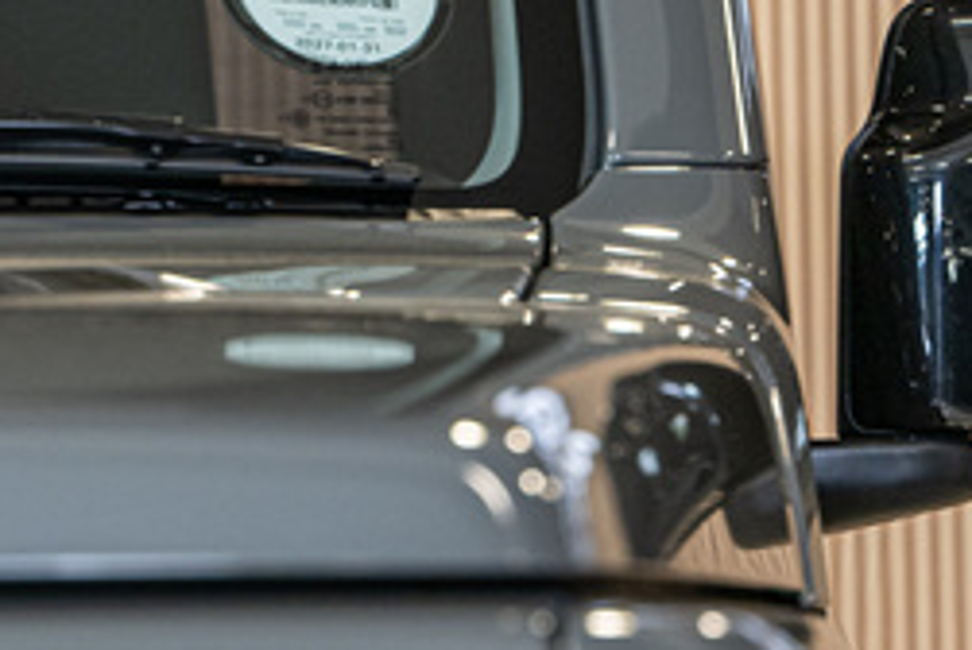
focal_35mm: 285
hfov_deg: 7.2
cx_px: 769
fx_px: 7704
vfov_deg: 4.8
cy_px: 724
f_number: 4
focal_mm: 70
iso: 400
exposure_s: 1/125
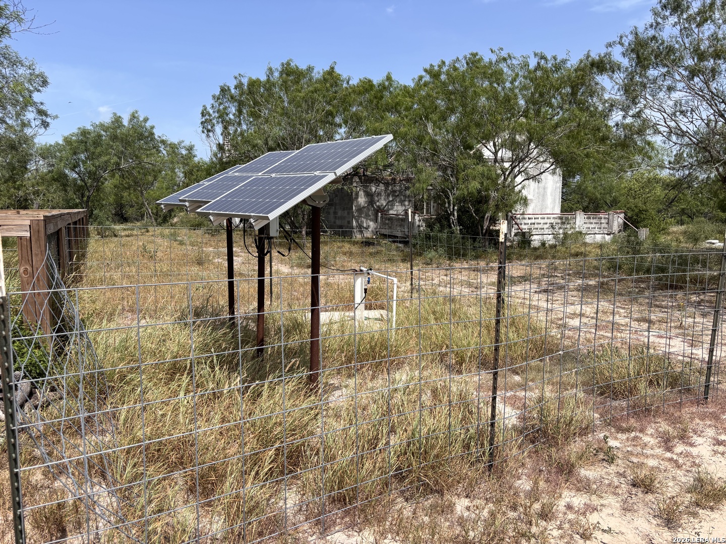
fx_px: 545
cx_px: 363
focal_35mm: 26
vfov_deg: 53.1
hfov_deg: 67.3
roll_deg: -0.5
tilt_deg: -7.3
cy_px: 272
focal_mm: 5.96
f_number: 1.6
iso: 50
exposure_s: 1/3413
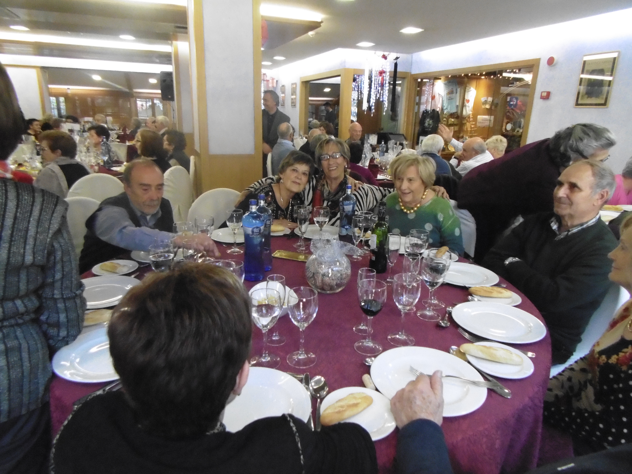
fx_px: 402
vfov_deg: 61.1
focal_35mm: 22
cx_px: 316
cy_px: 237
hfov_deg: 76.4
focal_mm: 4
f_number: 3
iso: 800
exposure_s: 1/60
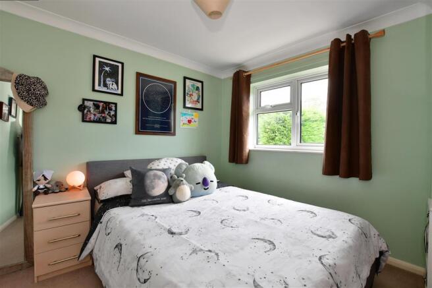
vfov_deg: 77.3
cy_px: 144
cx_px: 216
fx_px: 180
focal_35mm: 15
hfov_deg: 100.4
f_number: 8
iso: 160
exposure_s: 1/10
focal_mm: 10
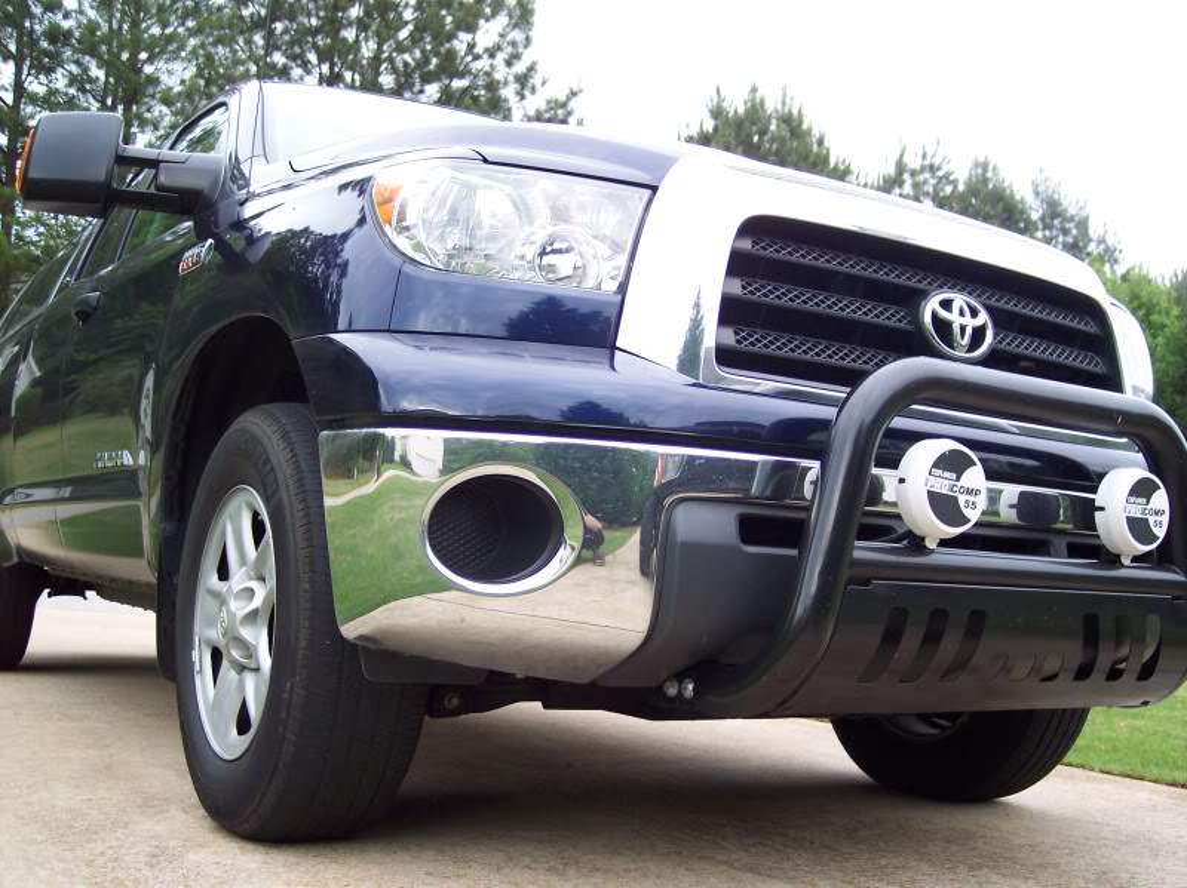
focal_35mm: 38
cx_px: 594
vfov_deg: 37.7
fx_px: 1302
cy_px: 444
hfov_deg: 49.0
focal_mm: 8
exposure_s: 1/250
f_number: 2.8
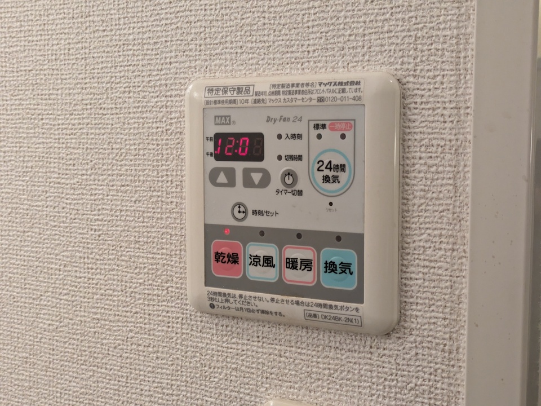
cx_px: 270
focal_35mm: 51
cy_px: 203
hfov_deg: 37.5
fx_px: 797
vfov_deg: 28.6
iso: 332
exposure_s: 1/120
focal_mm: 5.43
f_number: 1.89
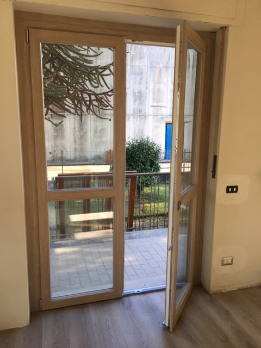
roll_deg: -0.1
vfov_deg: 61.7
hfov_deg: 48.2
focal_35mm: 29
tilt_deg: -11.3
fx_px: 292
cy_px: 174
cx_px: 130
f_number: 2.2
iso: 40
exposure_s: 1/100
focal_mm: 4.15
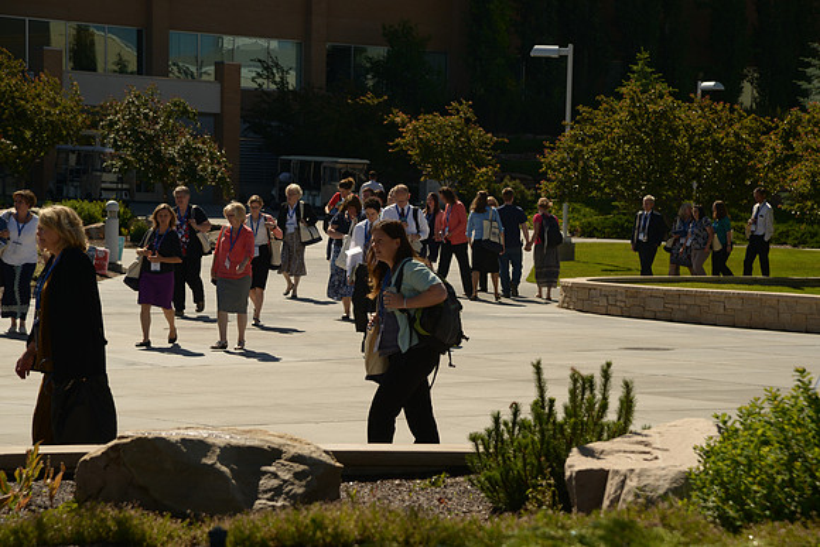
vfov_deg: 11.4
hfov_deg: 17.1
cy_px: 274
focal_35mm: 120
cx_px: 410
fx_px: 2734
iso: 100
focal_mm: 120
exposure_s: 1/400
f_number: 8
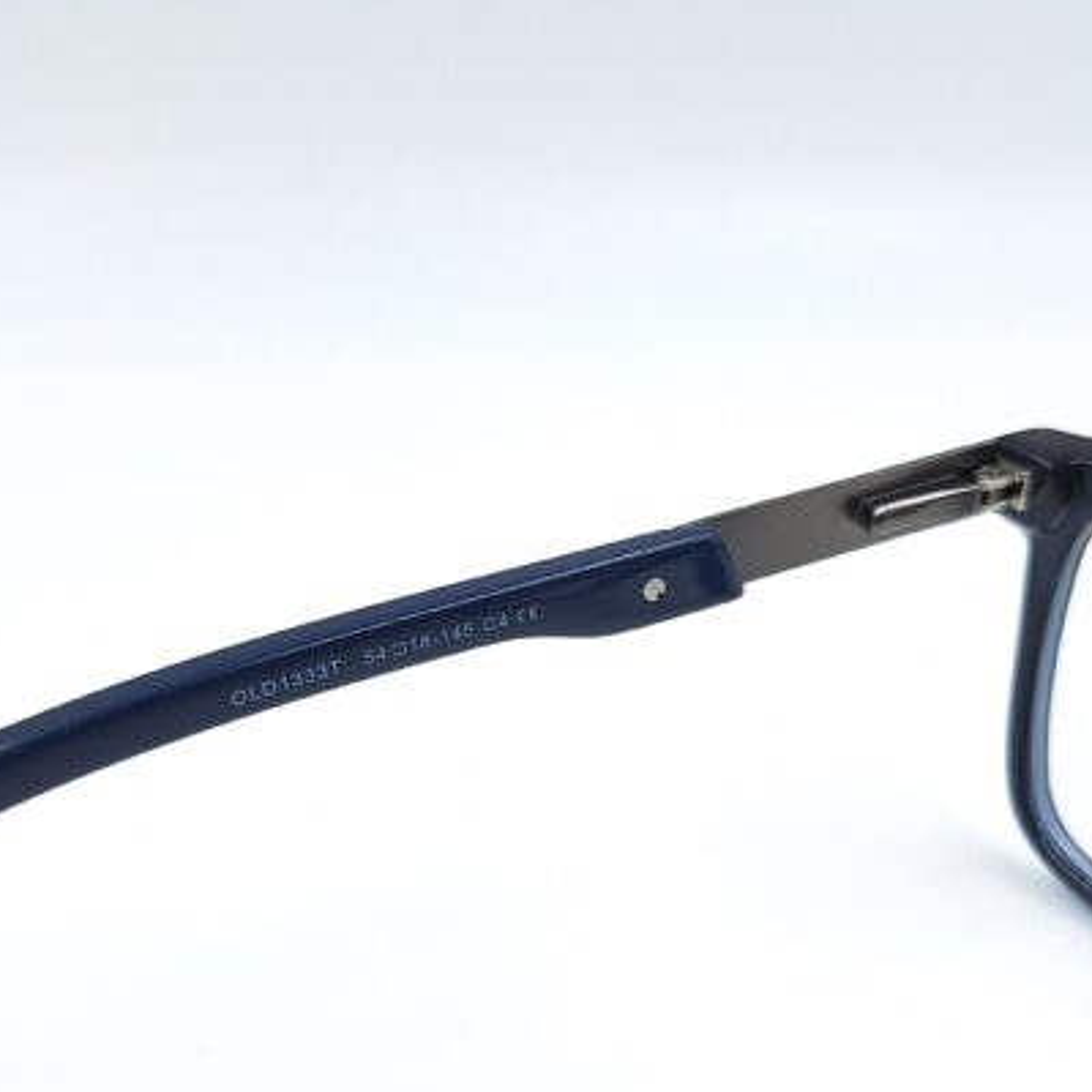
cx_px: 590
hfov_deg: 42.8
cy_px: 756
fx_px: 1392
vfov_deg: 42.1
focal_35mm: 39
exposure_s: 1/100
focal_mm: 5.54
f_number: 1.8
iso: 40
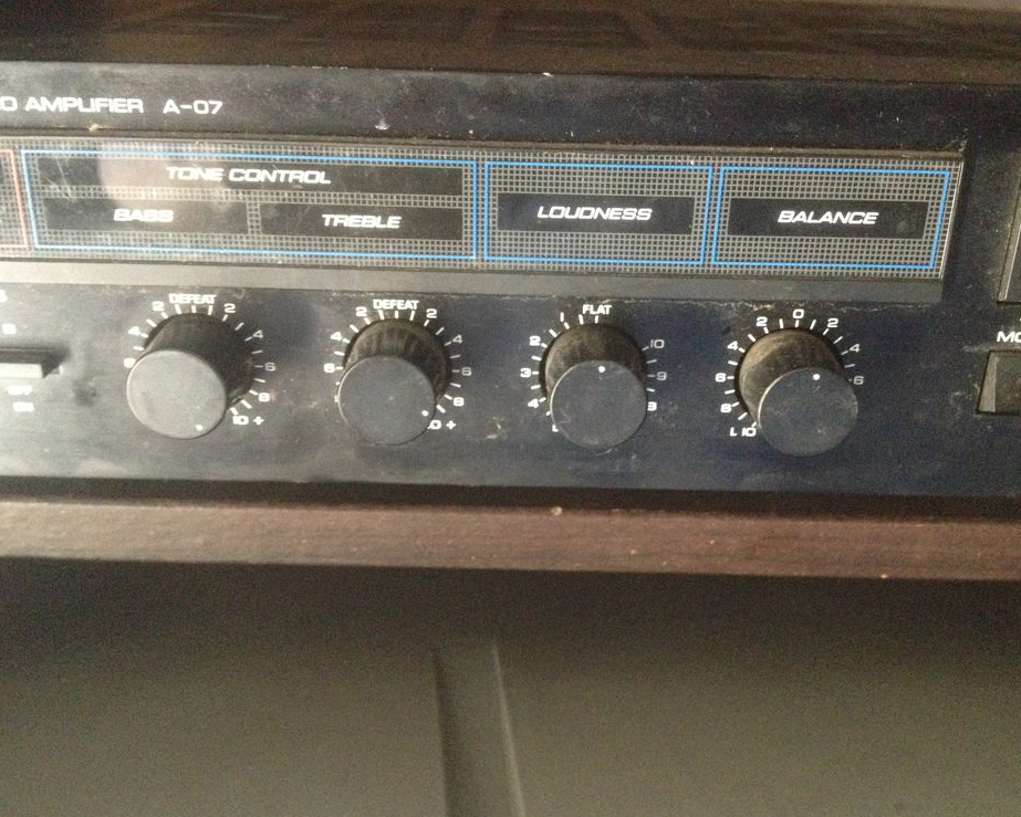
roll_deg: -1.8
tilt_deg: -26.0
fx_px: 1118
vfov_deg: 40.1
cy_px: 413
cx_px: 532
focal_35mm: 37
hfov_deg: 49.1
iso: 640
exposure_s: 1/15
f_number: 2.4
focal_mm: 4.28
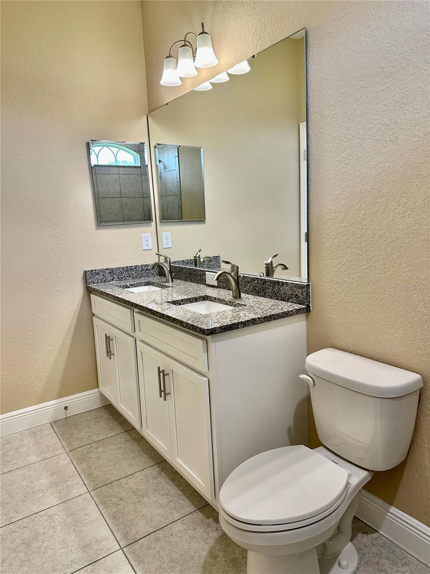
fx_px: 398
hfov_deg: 56.8
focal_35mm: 24
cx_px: 215
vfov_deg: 71.6
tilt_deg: -9.3
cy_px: 287
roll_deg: +2.3
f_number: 1.78
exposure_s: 1/120
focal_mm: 6.86
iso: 125
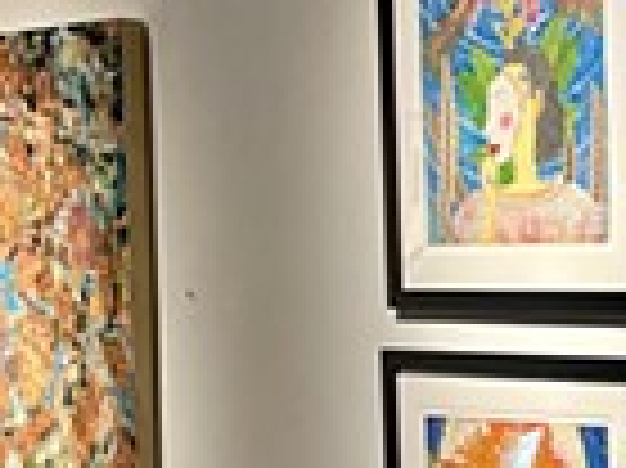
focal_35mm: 120
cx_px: 1072
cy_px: 468
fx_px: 2168
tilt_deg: -4.6
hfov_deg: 14.7
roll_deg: -0.1
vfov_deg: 12.2
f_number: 1.6
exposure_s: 1/120
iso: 100
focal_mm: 4.2
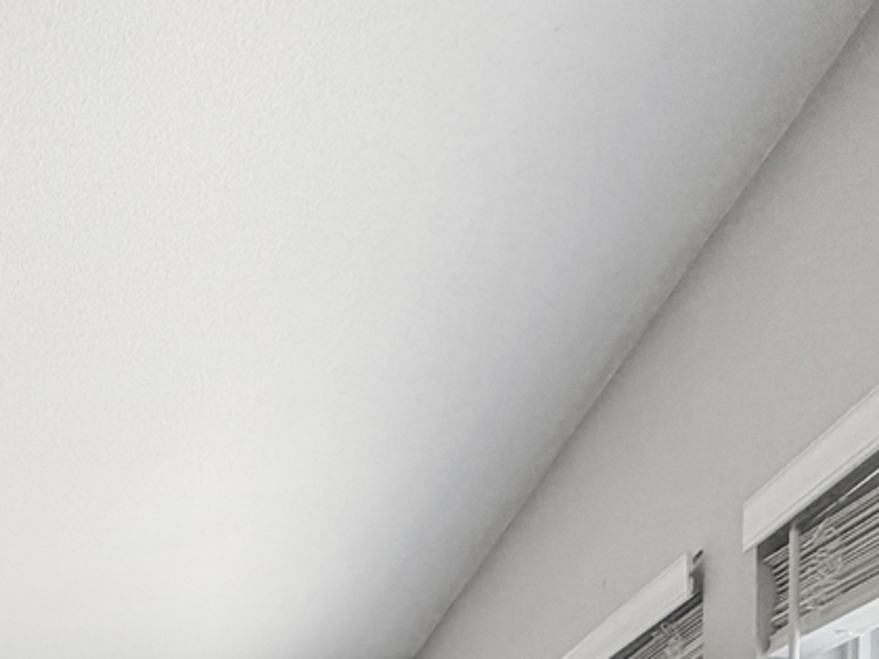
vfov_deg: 22.9
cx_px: -253
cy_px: 1054
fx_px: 1219
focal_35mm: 48
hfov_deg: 31.2
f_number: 2.2
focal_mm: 2.22
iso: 160
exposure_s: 1/60
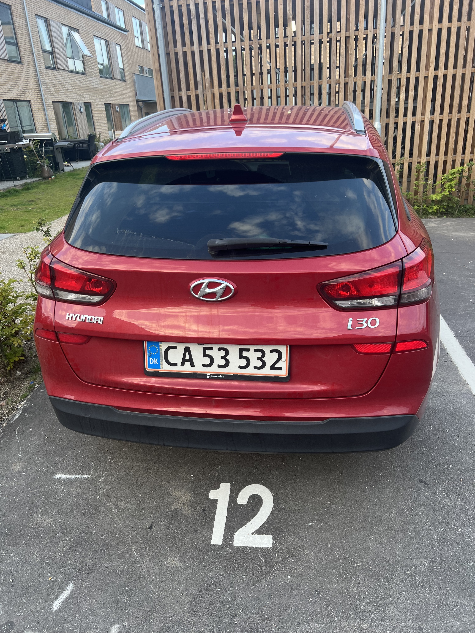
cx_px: 238
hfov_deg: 53.1
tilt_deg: -21.0
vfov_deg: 67.3
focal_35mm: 26
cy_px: 316
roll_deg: +4.6
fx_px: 476
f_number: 1.5
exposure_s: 1/168
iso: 40
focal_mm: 5.7
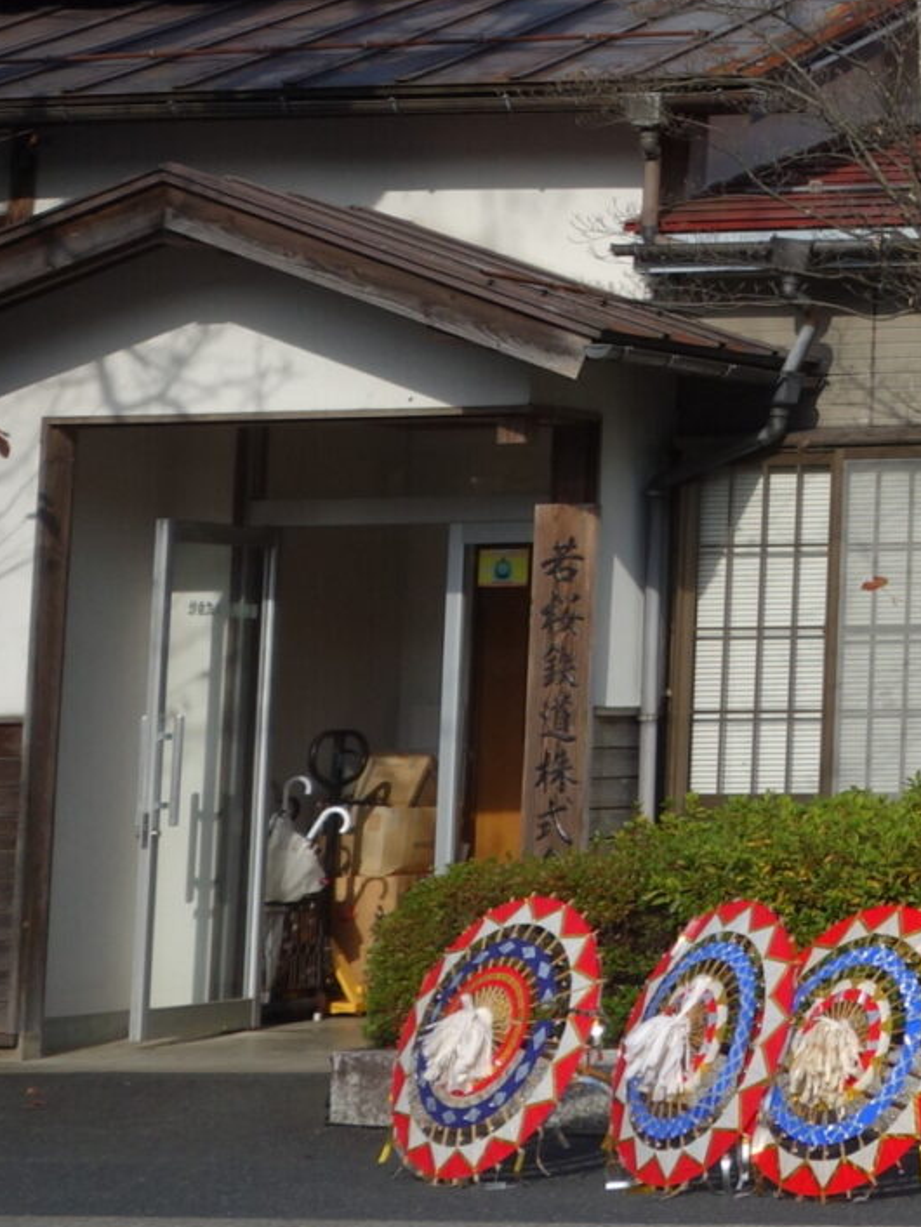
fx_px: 4574
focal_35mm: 129
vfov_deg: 15.0
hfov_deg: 10.2
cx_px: 2132
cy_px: -44
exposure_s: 1/500
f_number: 5.6
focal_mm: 13.9
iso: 125
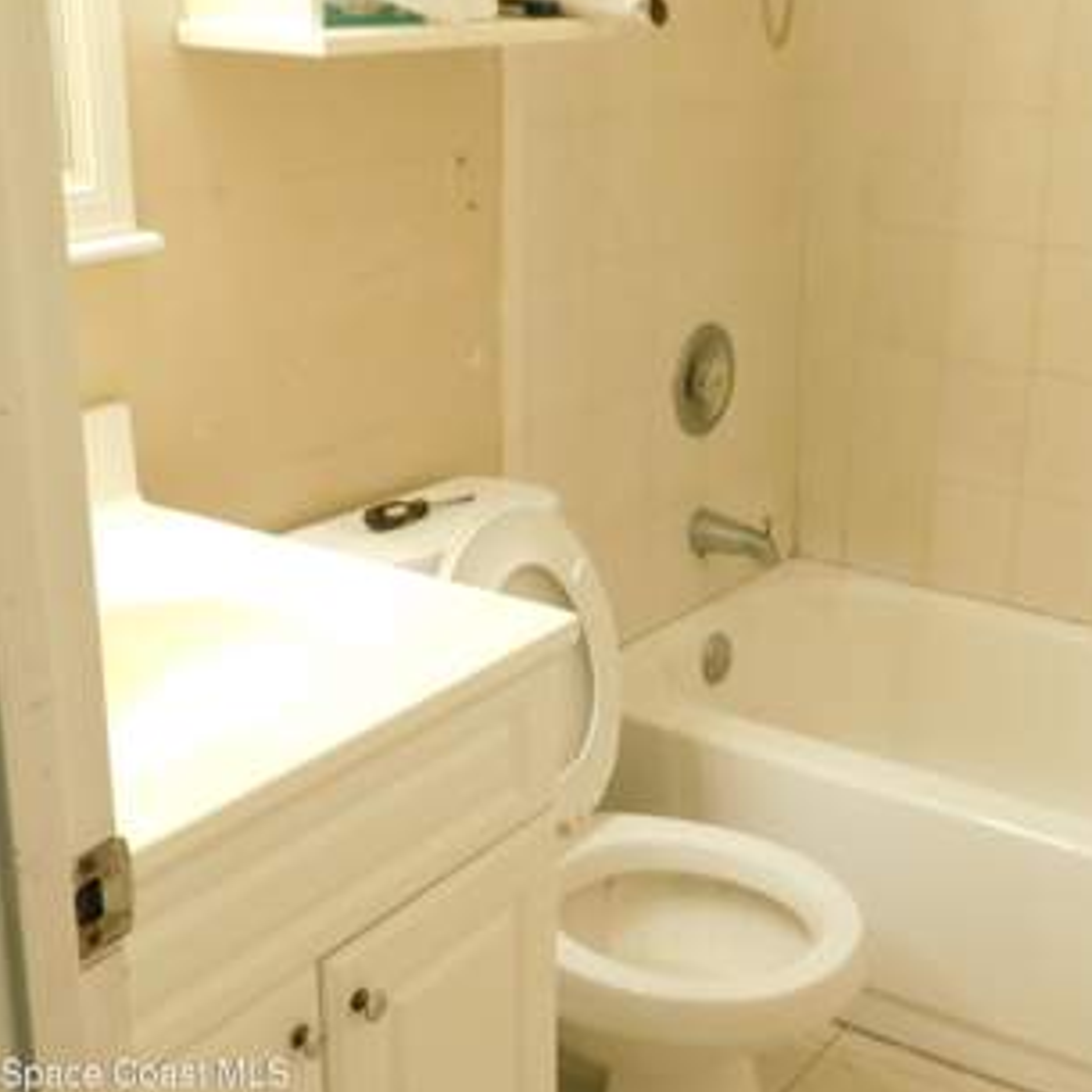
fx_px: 1785
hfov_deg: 33.7
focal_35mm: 50
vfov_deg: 34.0
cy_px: 485
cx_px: 738
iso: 400
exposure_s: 1/13
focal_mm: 6.3
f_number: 3.5
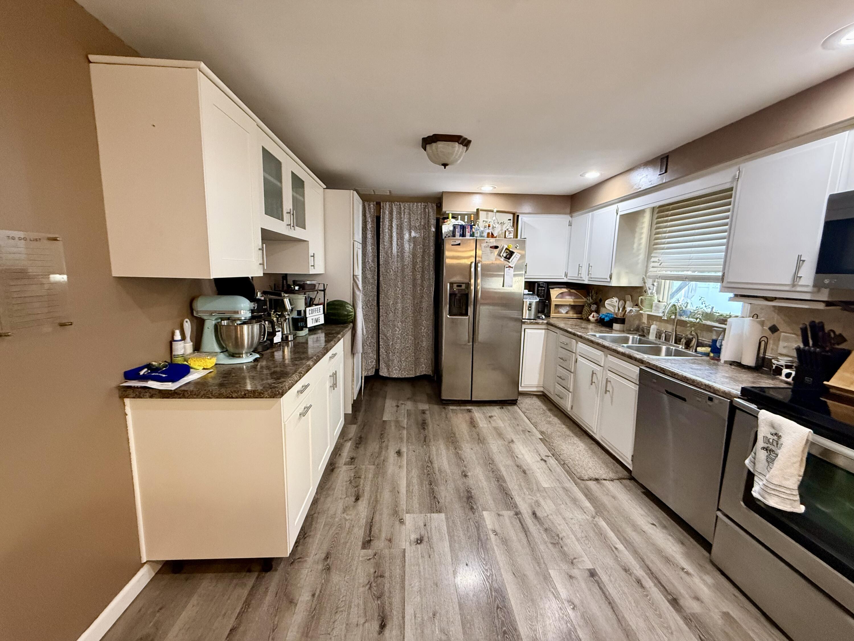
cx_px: 427
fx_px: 345
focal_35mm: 14
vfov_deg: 85.7
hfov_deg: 102.1
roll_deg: -1.8
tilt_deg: -8.0
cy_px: 320
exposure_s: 1/60
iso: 500
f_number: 2.2
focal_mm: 2.22
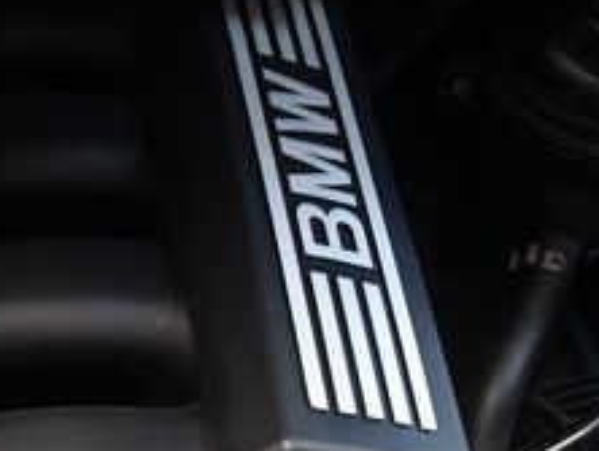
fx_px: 1628
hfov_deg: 18.8
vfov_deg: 15.5
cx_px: -254
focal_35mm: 94
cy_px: 454
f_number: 3.8
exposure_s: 1/60
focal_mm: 23
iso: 4500
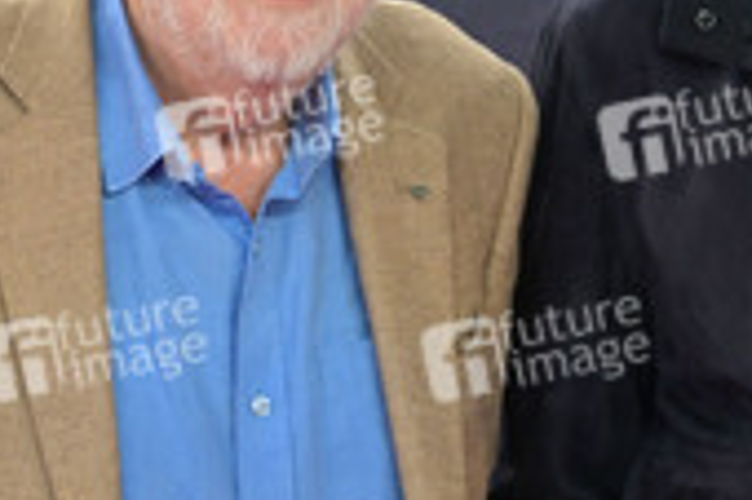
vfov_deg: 4.2
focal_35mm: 323
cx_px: 595
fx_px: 6740
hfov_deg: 6.4
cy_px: 18
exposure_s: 1/500
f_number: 5
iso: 1600
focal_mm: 122
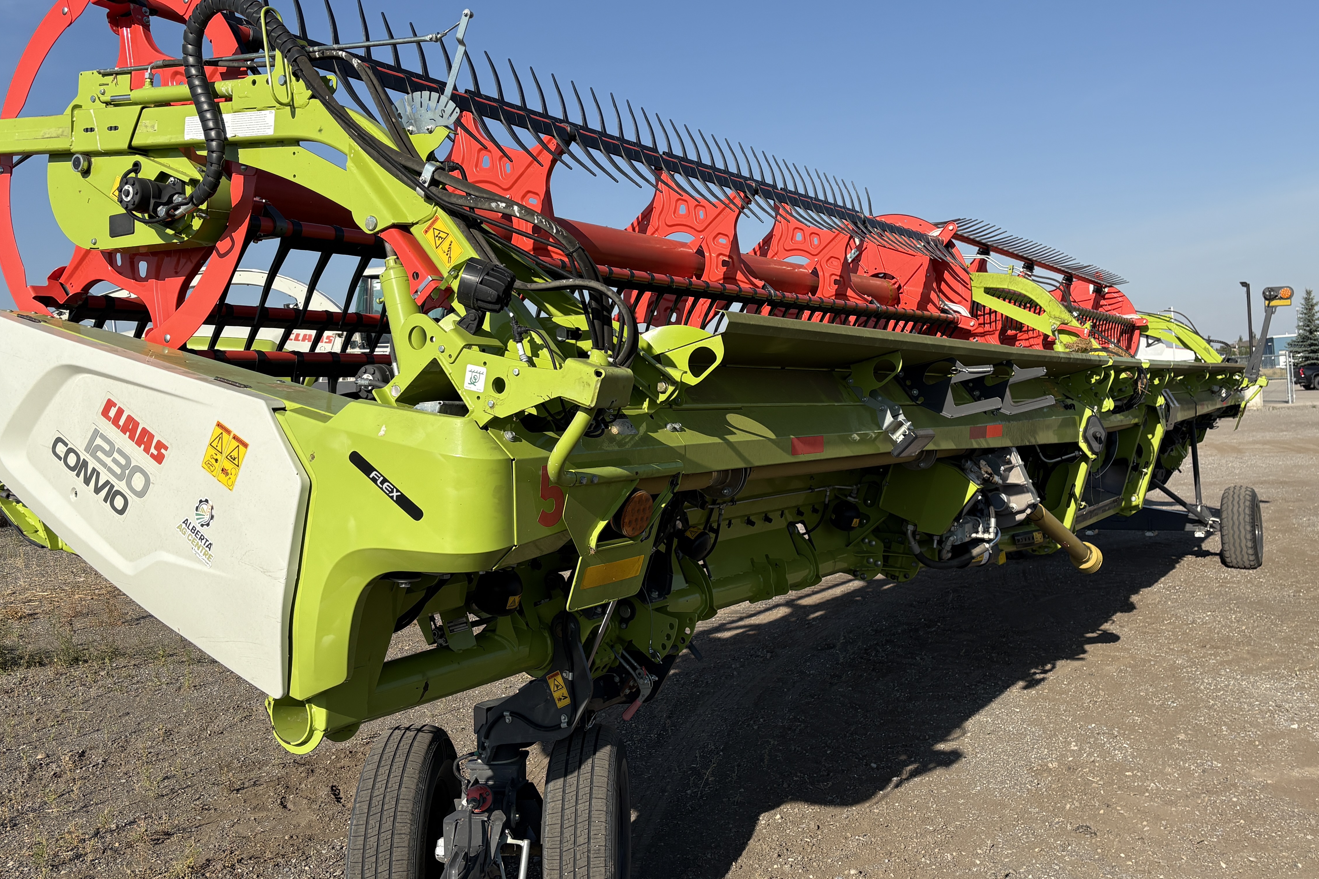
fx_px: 1246
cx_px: 649
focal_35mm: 34
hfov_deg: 55.8
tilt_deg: +2.5
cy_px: 361
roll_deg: +3.3
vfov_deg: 38.8
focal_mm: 5.96
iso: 50
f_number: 1.6
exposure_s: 1/4065
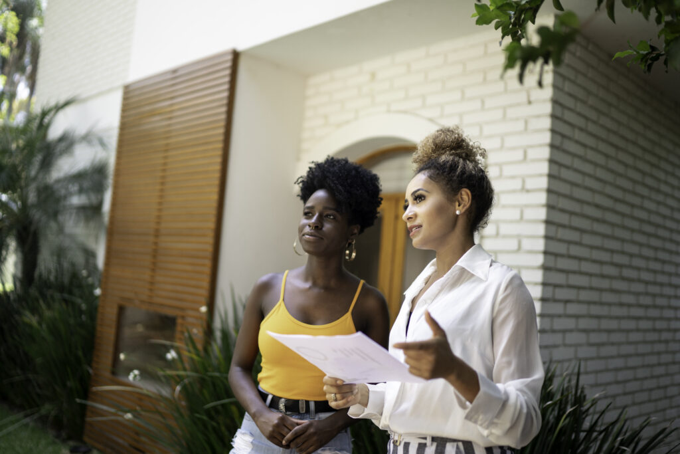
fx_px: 661
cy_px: 227
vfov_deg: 37.9
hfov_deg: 54.4
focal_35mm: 35
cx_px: 340
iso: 500
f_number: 1.4
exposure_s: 1/800
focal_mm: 35
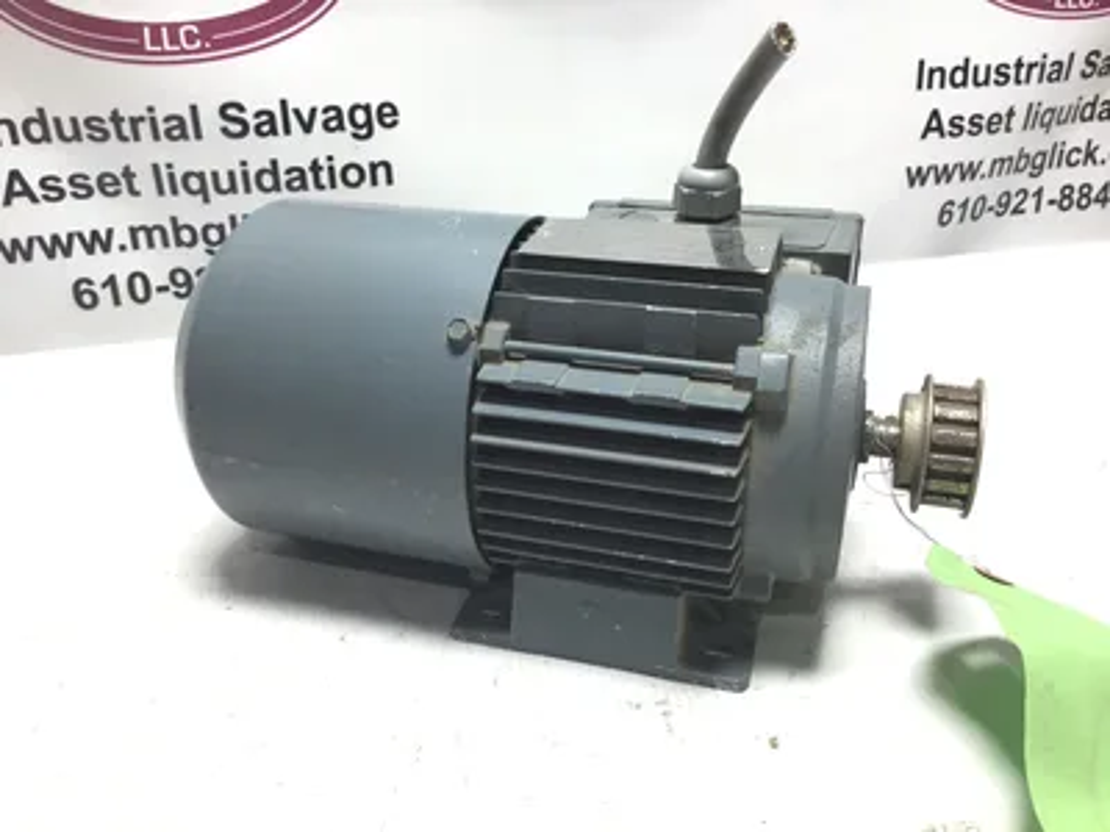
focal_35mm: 31
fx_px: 994
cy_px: 416
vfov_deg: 45.4
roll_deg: +1.4
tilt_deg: -25.3
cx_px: 555
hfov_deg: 58.4
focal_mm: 3.3
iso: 25
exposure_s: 1/60
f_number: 2.4
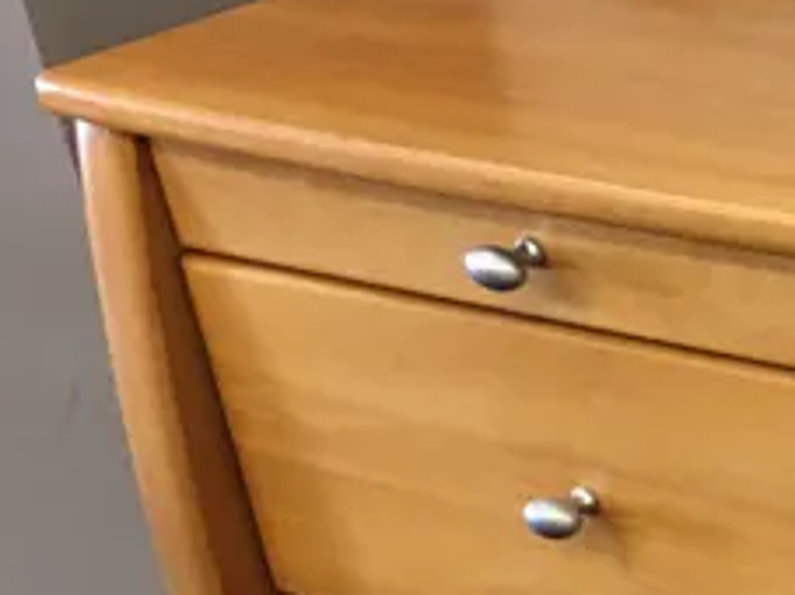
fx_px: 3007
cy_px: 872
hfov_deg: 13.2
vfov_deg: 10.9
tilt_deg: -29.5
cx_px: 1537
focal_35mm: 131
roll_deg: +1.6
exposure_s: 1/17
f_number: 2.2
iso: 50
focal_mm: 4.15
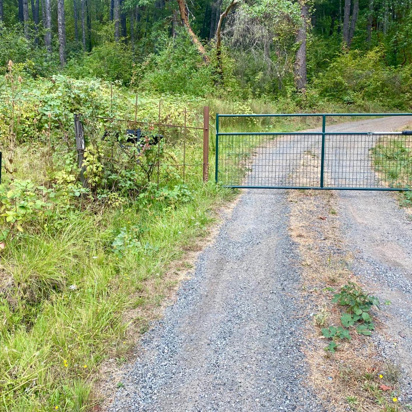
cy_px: 207
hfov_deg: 52.5
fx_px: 417
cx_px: 202
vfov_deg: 52.5
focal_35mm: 31
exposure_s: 1/311
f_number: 1.8
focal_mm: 4.25
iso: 32
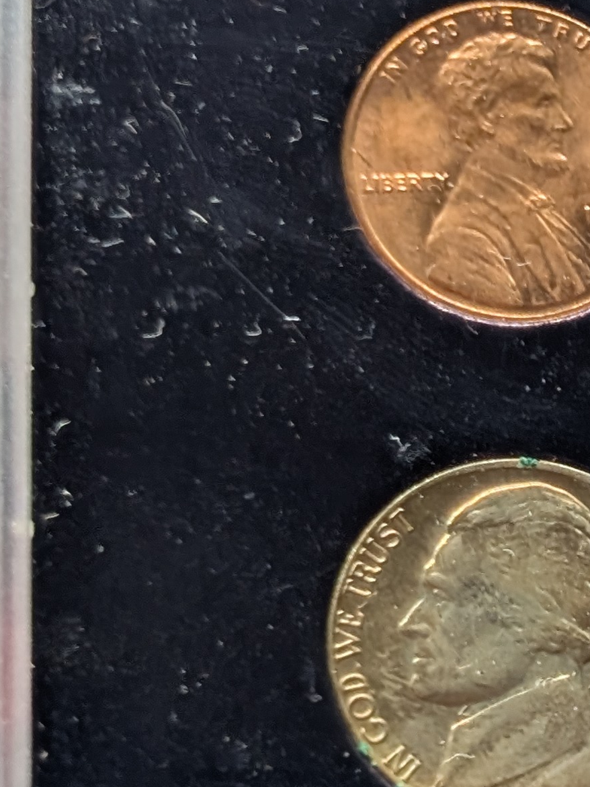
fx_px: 3887
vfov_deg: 11.5
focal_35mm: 171
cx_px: 1099
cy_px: 646
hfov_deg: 8.3
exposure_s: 1/65.3
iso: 55
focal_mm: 6.9
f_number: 1.68
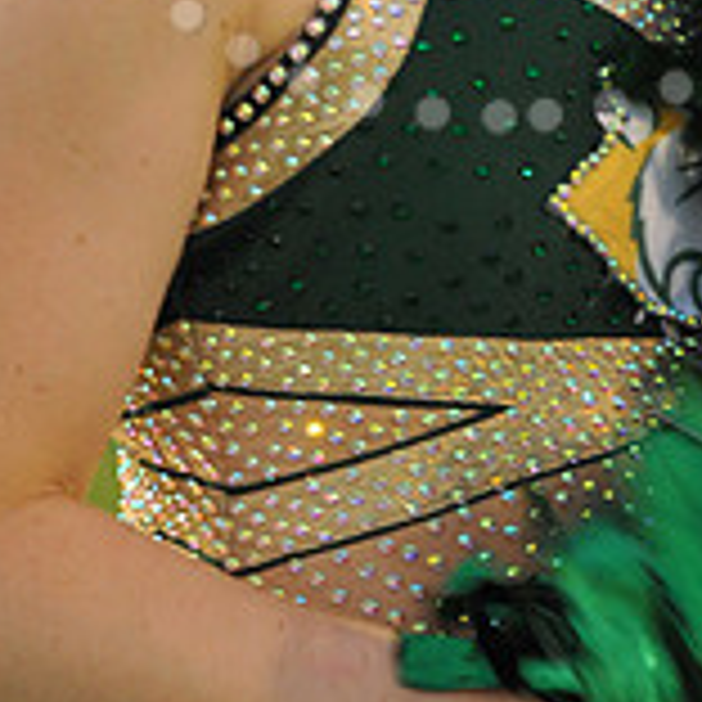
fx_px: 8696
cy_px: -418
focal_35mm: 379
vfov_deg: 4.6
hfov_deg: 4.6
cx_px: 500
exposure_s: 1/100
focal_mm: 120
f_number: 6.3
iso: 1250
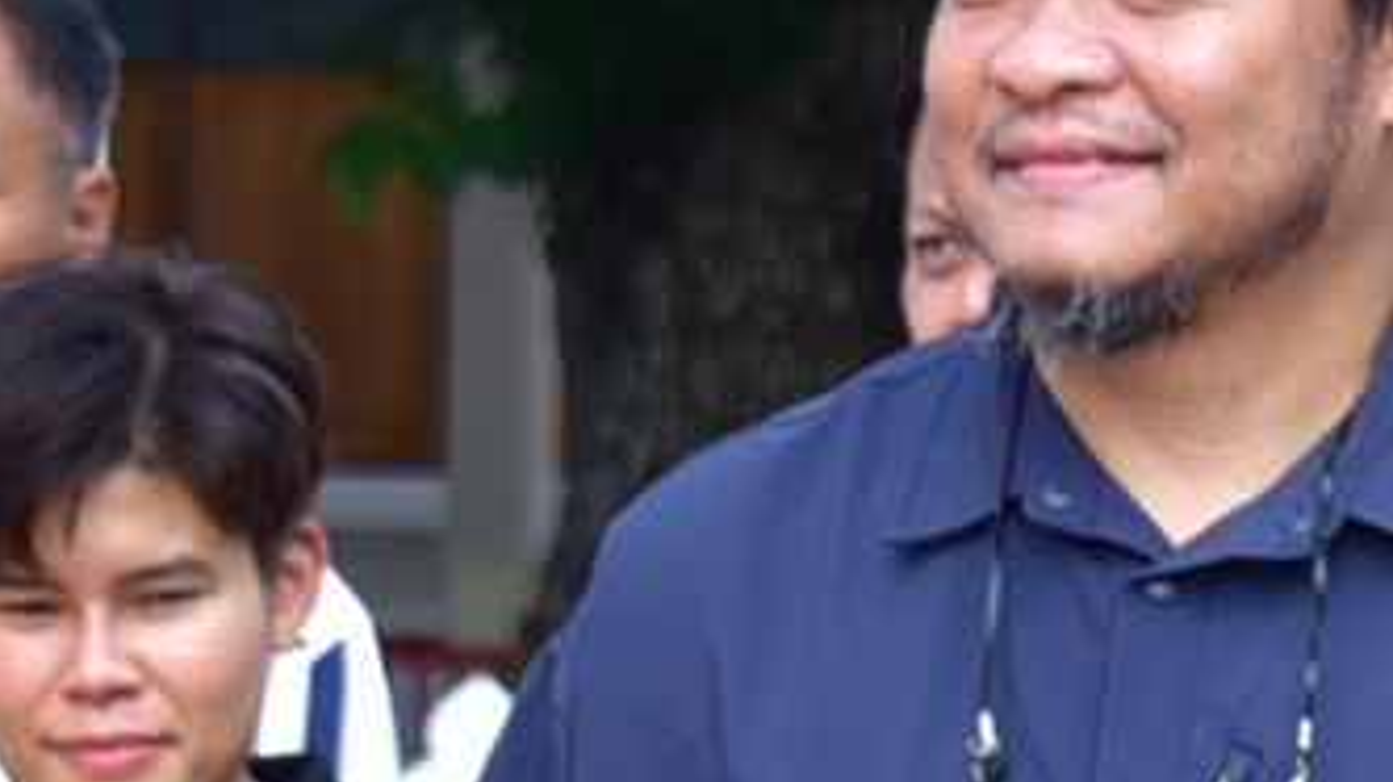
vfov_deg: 1.8
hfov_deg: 3.2
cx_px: 2878
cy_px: 1742
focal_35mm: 669
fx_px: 24701
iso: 125
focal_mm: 85
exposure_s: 1/200
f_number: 6.3
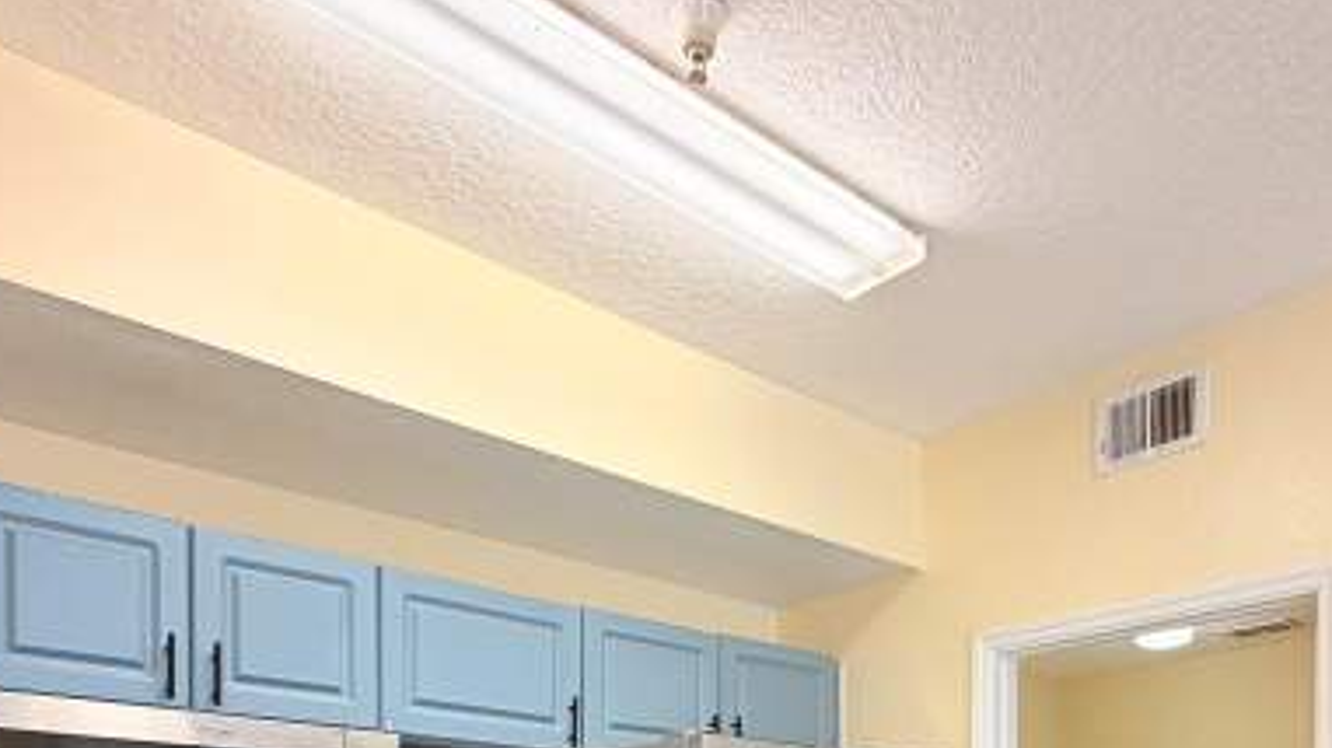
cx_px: 787
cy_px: 916
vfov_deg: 30.6
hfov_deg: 60.6
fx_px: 1130
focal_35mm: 32
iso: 200
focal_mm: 2.22
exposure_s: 1/120
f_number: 2.2
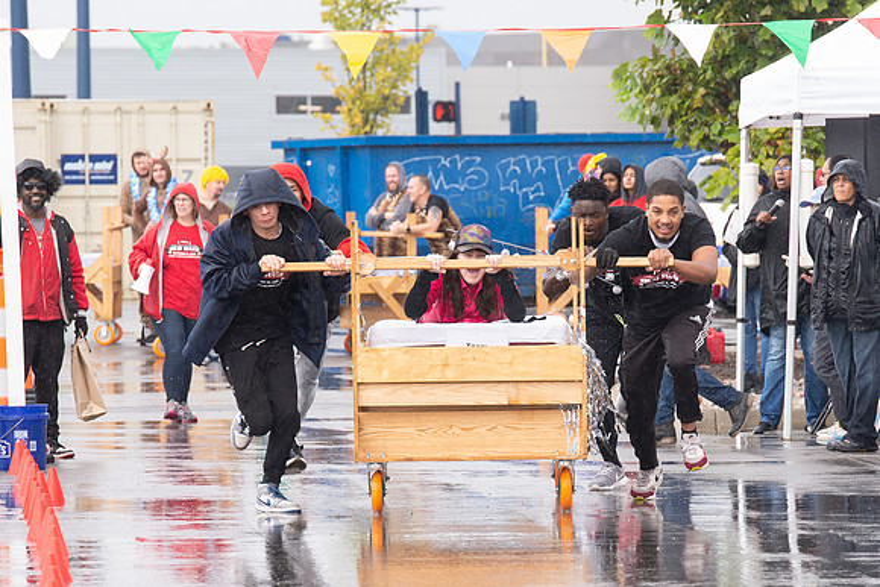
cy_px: 448
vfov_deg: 3.8
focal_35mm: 358
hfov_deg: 5.8
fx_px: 8746
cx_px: 499
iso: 800
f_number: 7.1
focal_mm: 200
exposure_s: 1/400
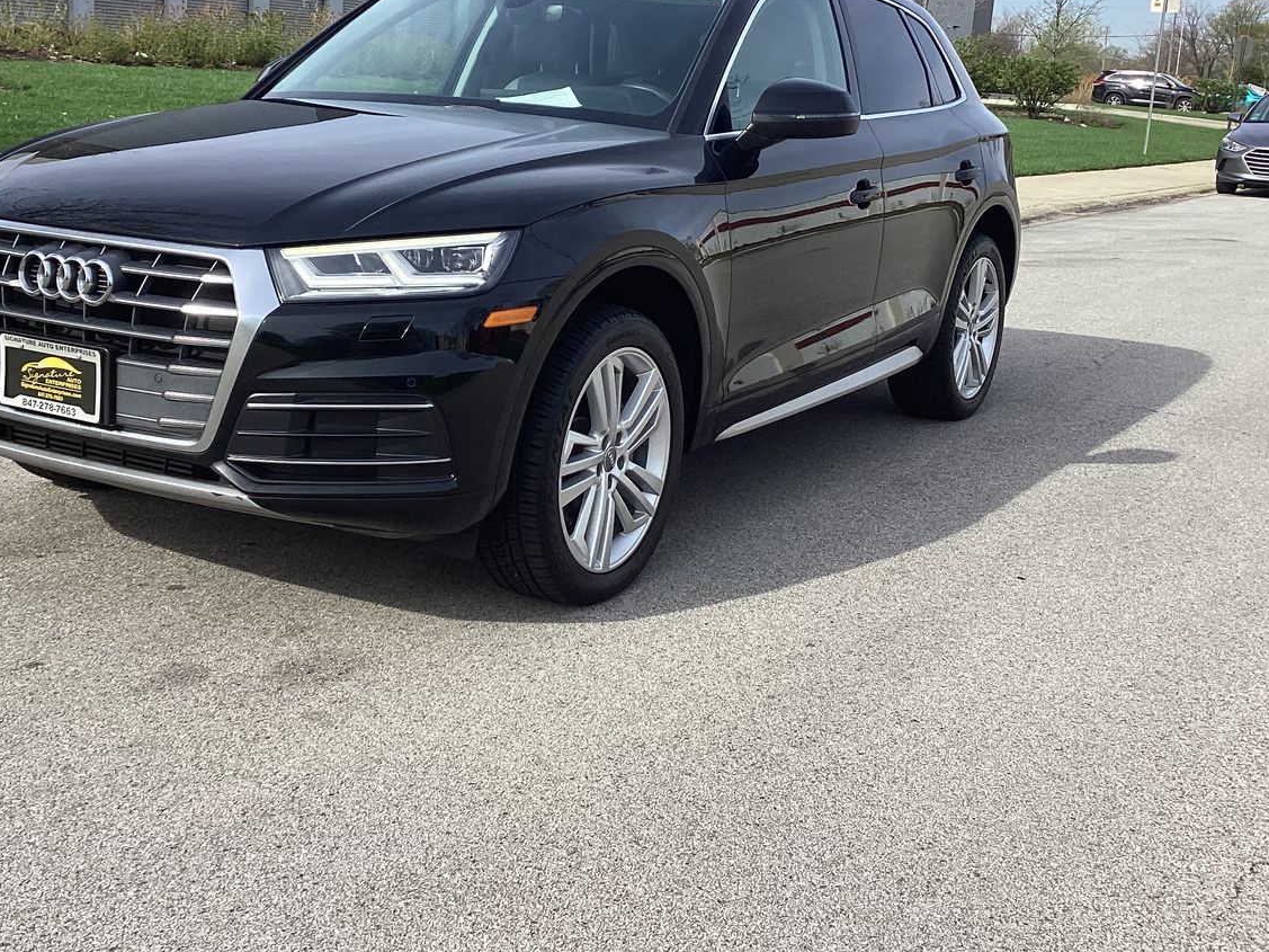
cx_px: 534
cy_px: 376
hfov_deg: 42.8
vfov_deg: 32.8
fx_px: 1613
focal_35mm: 44
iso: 25
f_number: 2.4
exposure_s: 1/981
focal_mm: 3.3
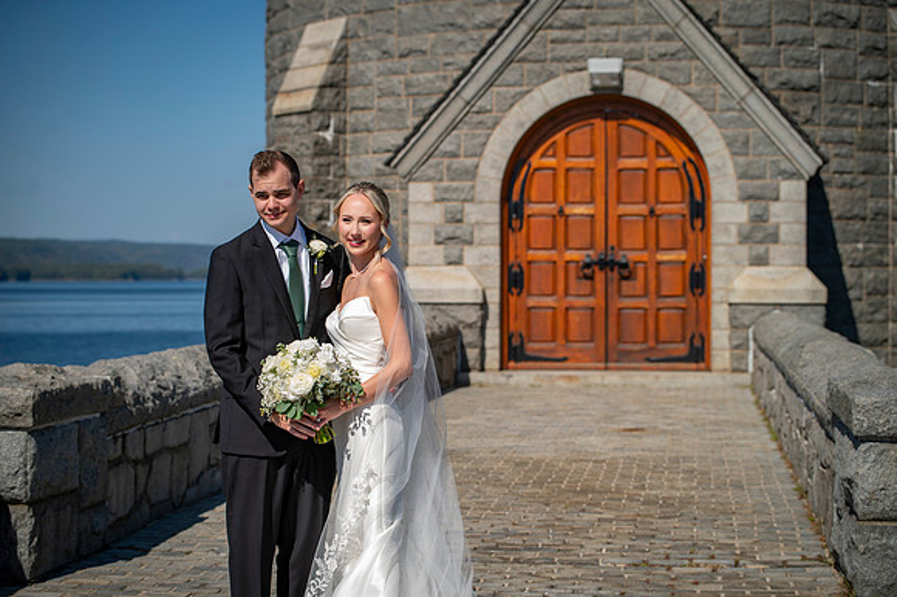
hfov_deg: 28.6
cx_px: 448
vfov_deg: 19.3
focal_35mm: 71
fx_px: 1757
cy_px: 298
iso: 50
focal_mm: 70
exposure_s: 1/1000
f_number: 4
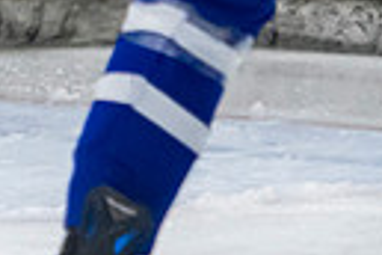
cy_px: -296
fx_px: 12085
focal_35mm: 1139
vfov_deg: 1.2
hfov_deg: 1.8
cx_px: -437
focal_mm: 135
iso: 2000
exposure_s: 1/640
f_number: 3.2
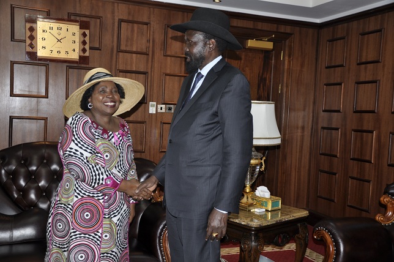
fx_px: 459
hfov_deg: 46.4
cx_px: 197
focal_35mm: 42
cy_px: 131
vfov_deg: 31.8
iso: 200
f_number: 4
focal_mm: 28
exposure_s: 1/30
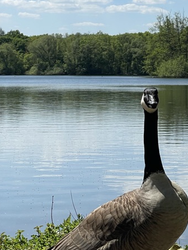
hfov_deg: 12.2
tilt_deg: -0.4
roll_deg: +0.9
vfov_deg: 16.5
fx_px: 860
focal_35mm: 119
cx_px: 213
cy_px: 86
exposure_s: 1/2083
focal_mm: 6
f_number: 2
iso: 25
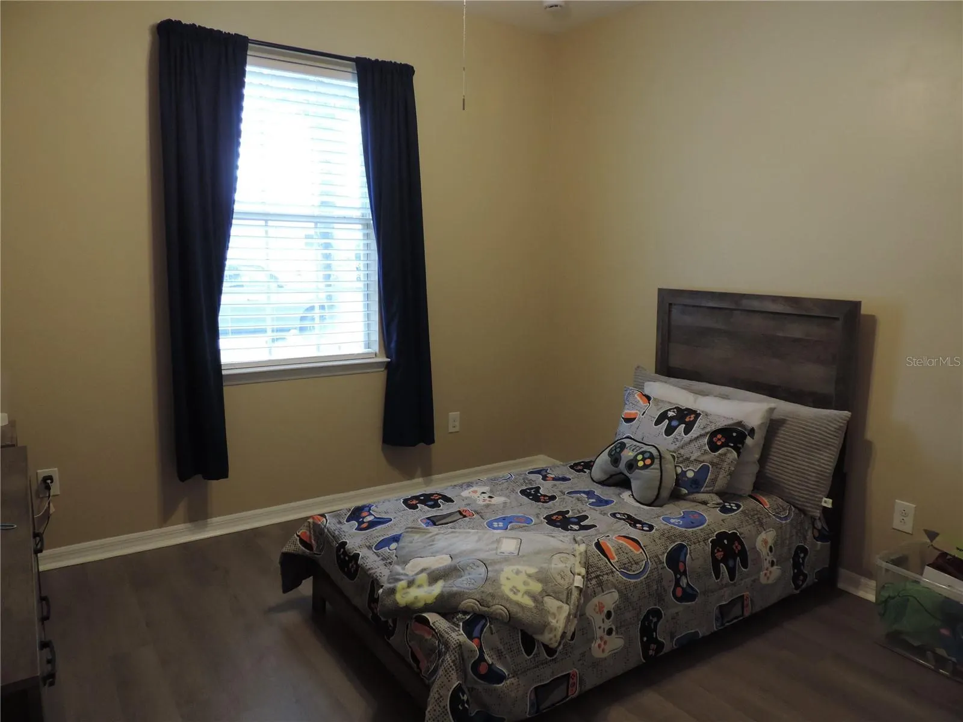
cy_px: 361
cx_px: 482
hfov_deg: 71.6
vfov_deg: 56.8
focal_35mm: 24
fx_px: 668
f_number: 3
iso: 280
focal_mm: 4.3
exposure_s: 1/30
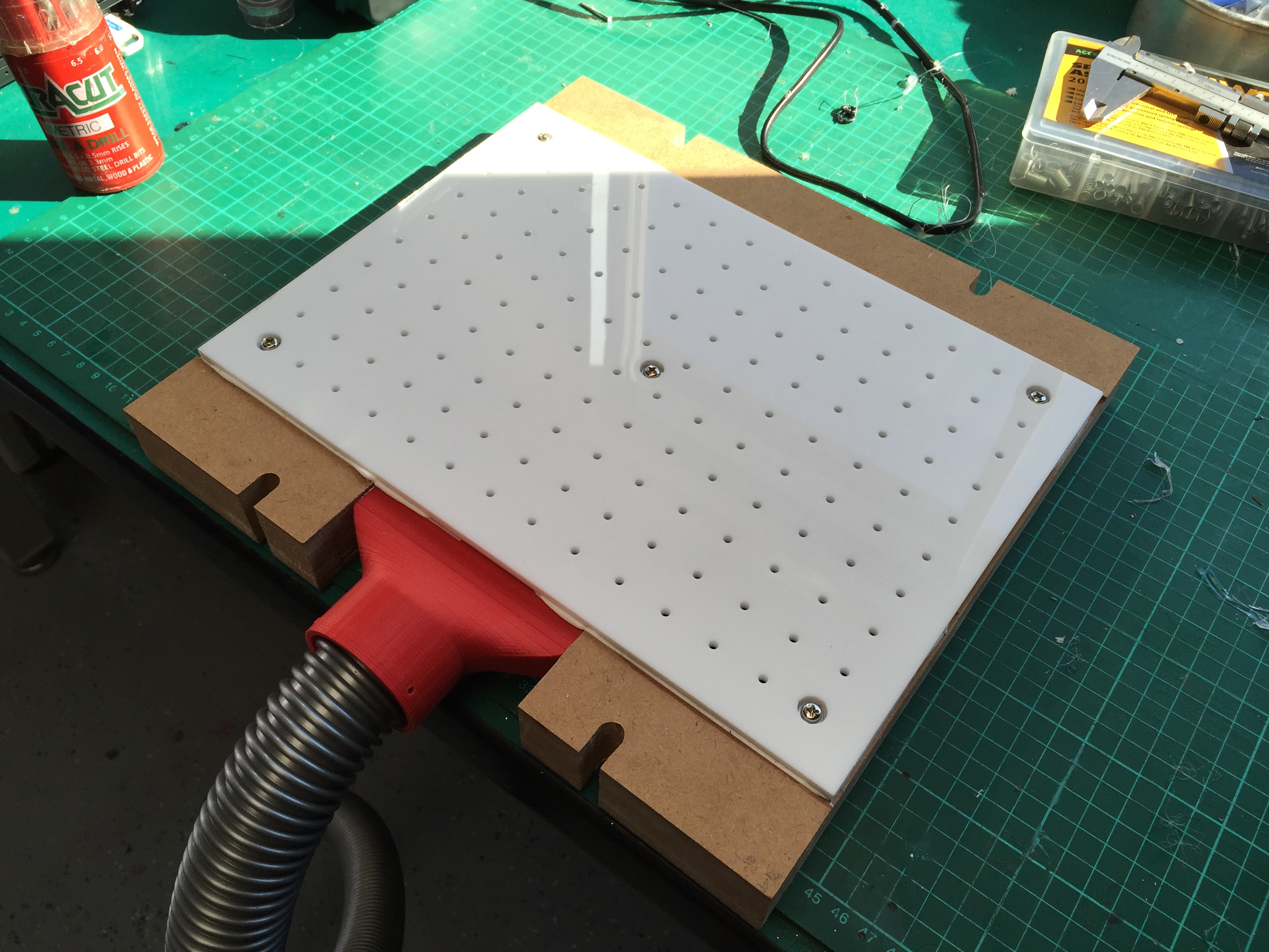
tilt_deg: -53.0
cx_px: 634
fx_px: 1063
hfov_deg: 61.7
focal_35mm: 29
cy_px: 476
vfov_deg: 48.2
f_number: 2.2
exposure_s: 1/444
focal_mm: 4.15
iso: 32
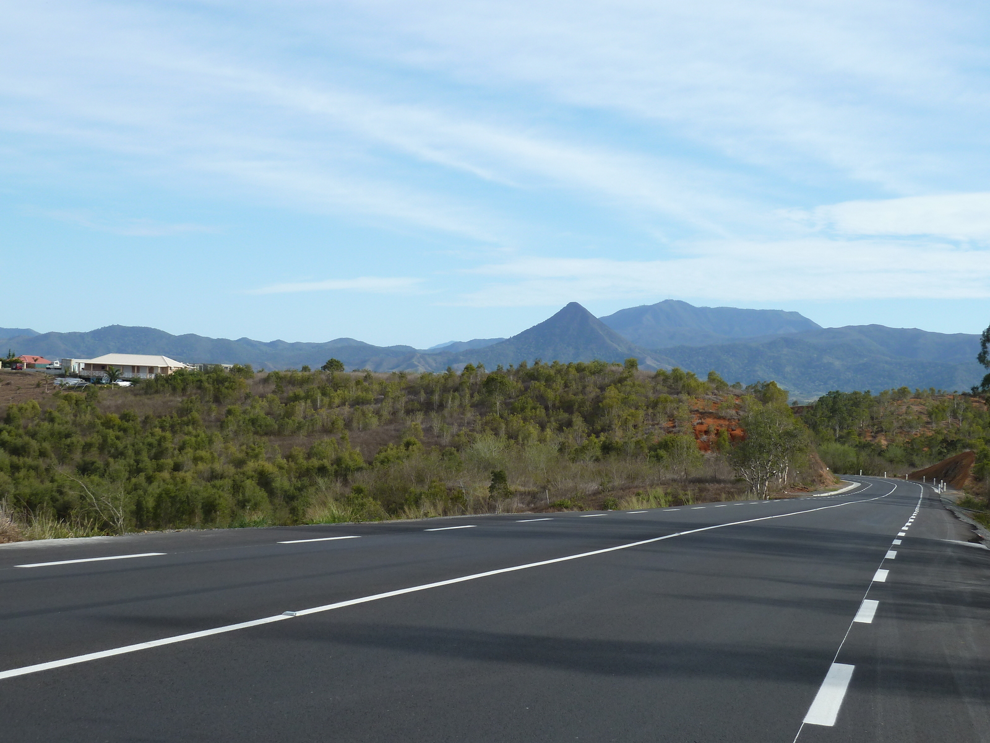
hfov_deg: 32.7
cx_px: 495
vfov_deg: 24.8
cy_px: 372
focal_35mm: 59
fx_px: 1687
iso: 80
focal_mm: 9.7
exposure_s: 1/400
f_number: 4.5
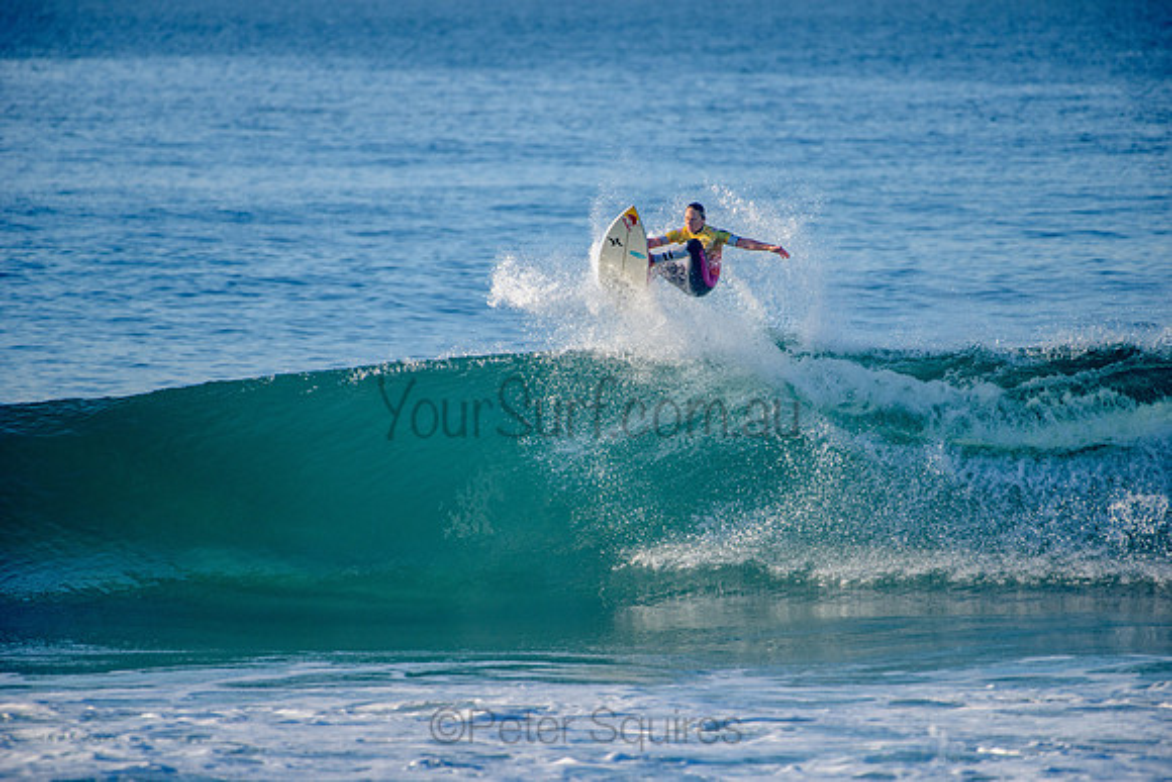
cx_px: 586
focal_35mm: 500
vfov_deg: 2.8
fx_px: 16281
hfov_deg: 4.1
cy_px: 391
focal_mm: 500
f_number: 5.6
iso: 250
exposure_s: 1/1600
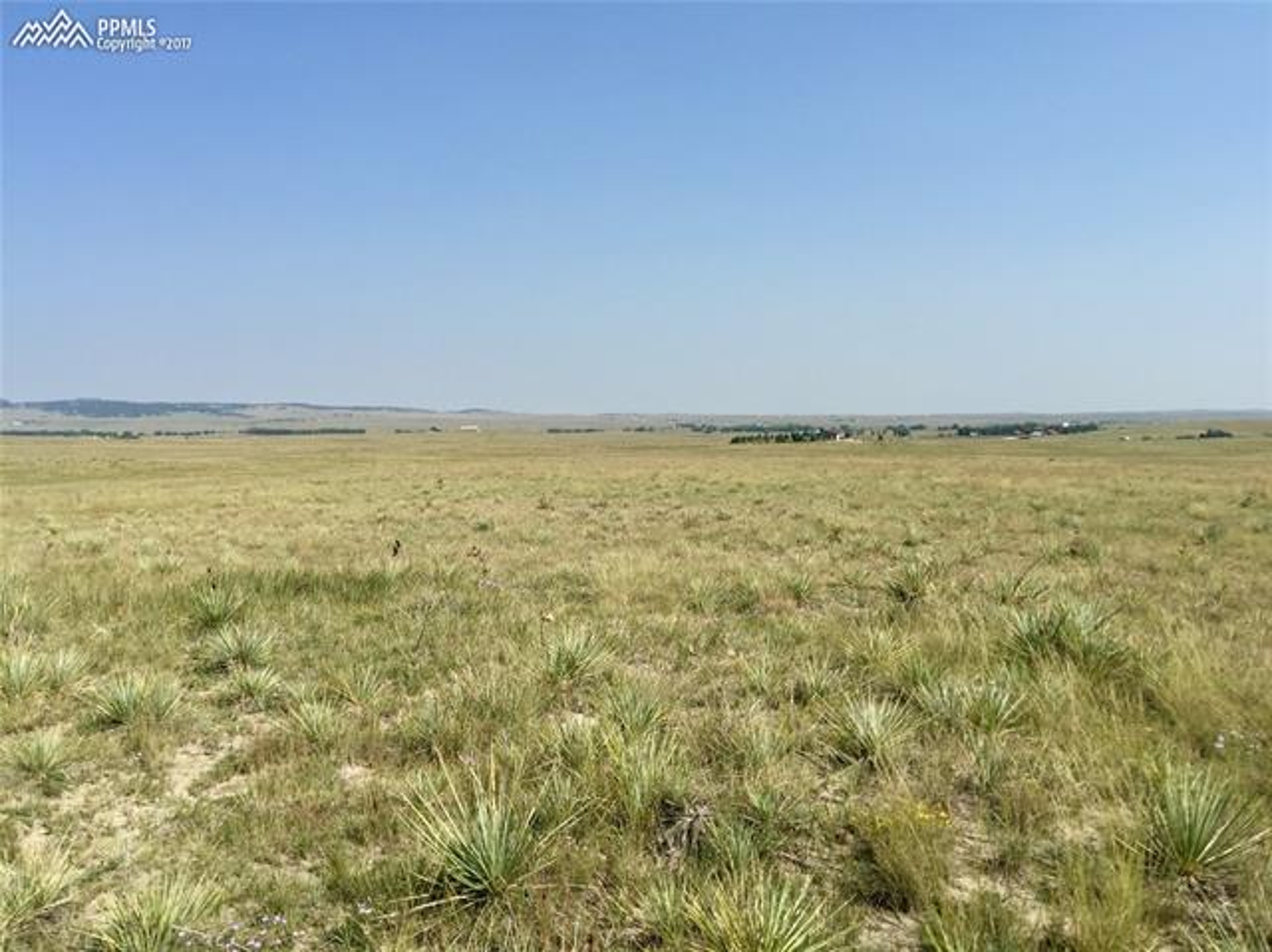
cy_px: 476
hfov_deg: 61.7
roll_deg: -1.0
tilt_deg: -0.6
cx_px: 636
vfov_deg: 48.2
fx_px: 1065
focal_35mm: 29
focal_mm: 4.15
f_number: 2.2
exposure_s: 1/2475
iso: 32
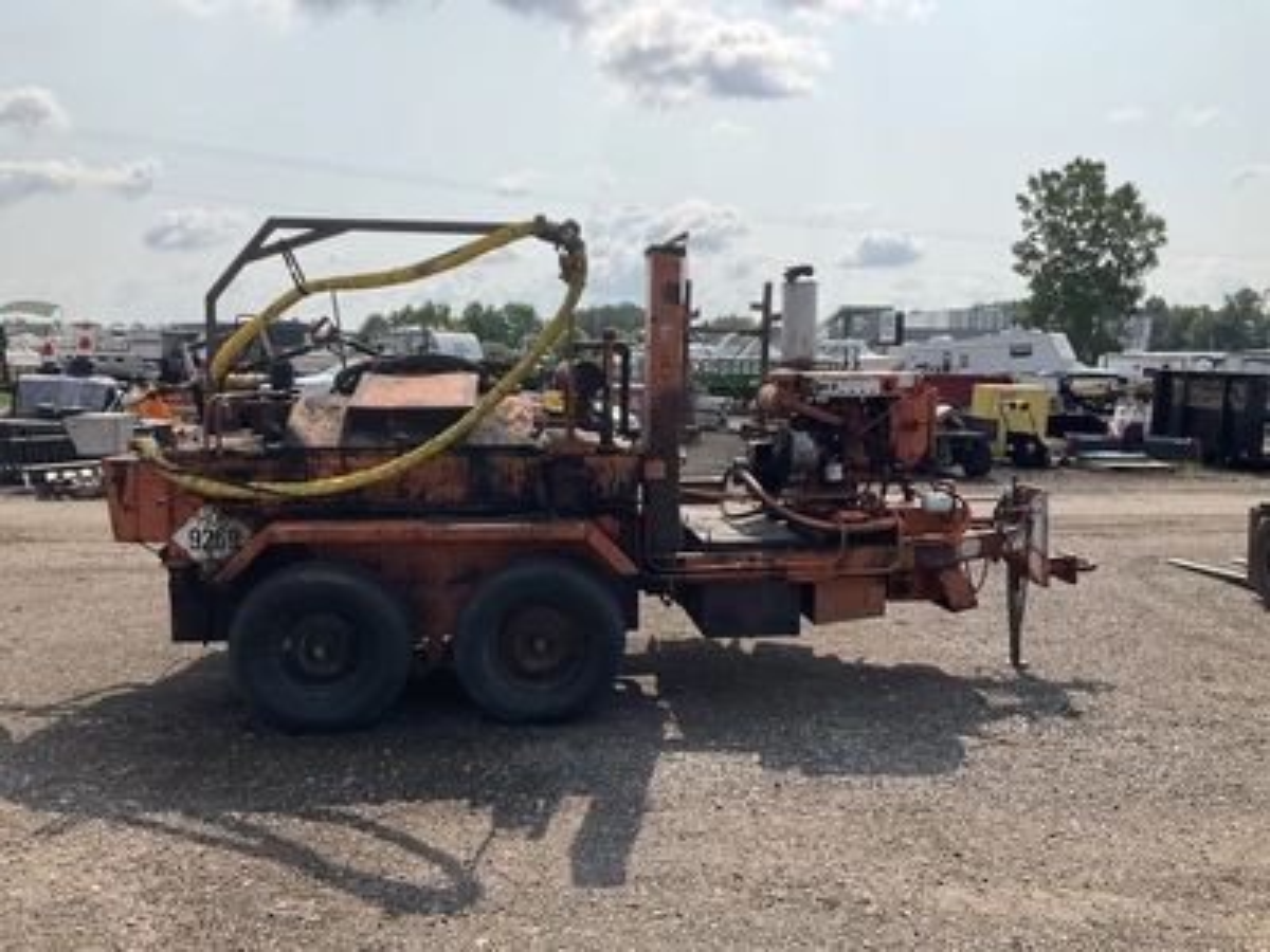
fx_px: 1064
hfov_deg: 61.7
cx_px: 635
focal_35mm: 29
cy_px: 476
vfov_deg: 48.2
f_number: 1.8
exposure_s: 1/3788
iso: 25
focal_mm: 3
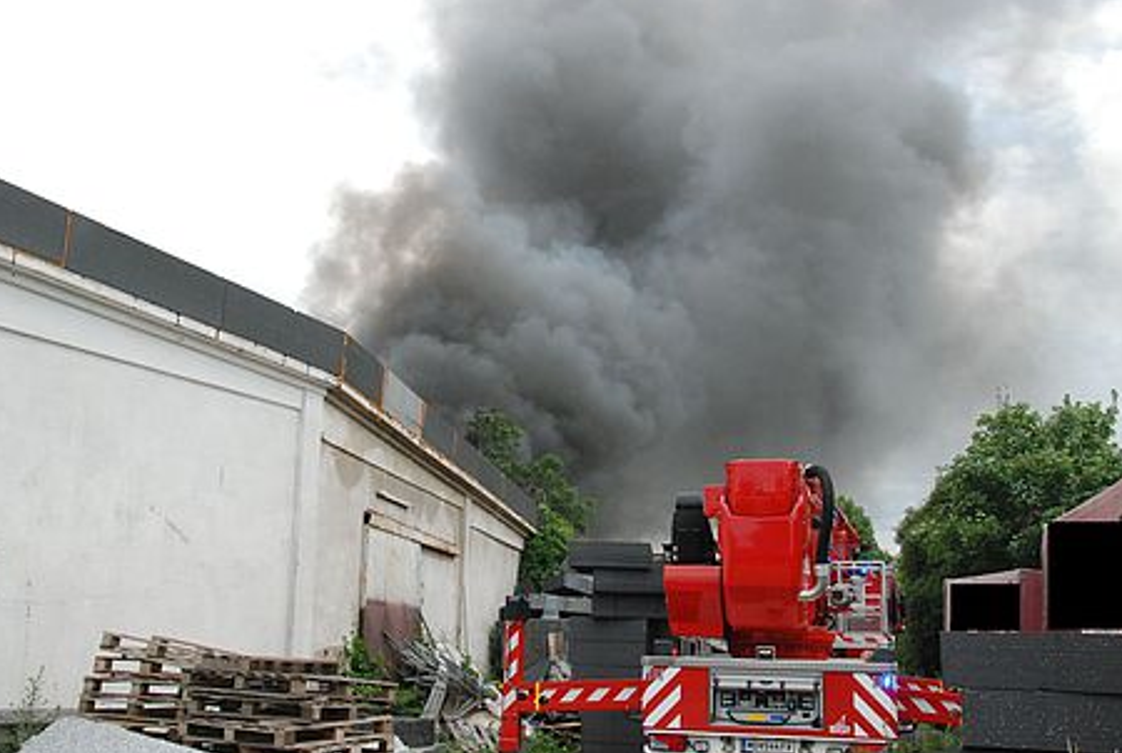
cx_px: 537
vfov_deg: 35.2
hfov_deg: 50.6
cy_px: 385
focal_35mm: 38
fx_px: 1187
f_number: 11
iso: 1000
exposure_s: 1/500
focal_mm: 24
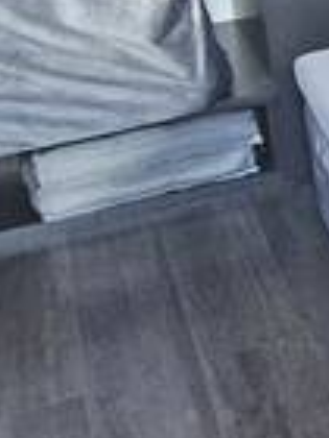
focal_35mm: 100
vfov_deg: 18.5
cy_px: -103
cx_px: 1159
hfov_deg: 9.2
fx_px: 1267
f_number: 2.2
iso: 320
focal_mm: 2.2
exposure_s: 1/40
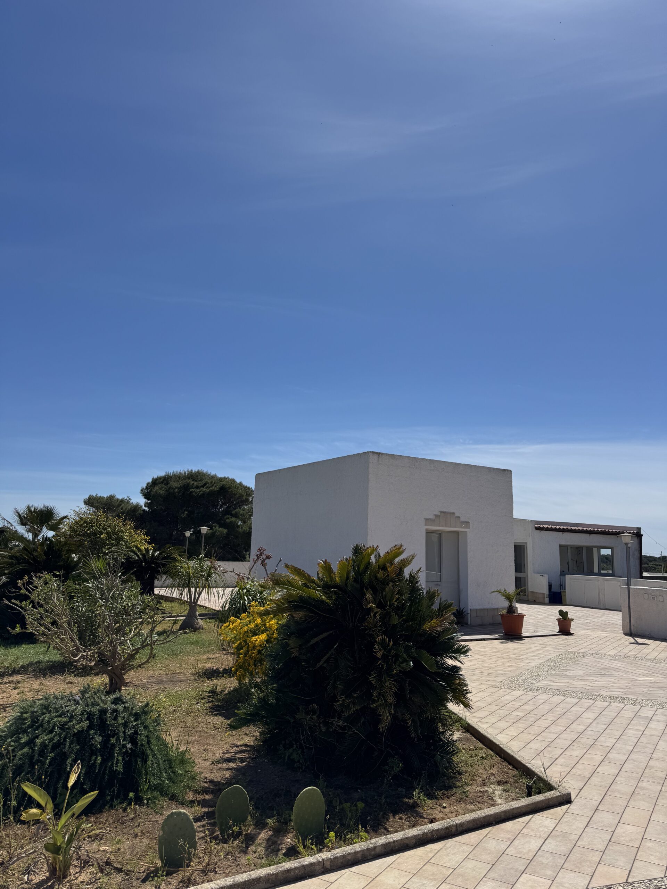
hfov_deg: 56.8
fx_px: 617
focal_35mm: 24
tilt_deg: +10.2
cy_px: 444
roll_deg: -2.1
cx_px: 334
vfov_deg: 71.6
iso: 80
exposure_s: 1/9009
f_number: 1.78
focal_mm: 6.76
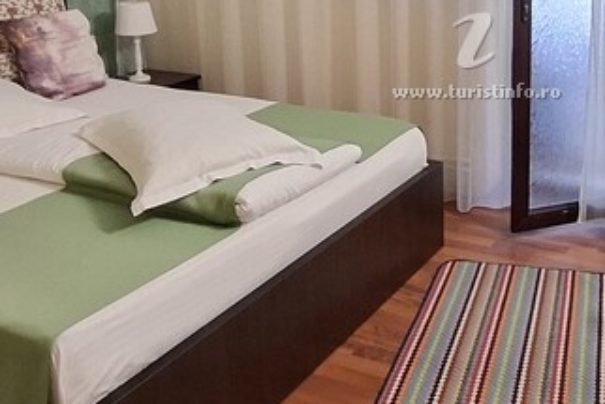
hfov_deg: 43.7
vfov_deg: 29.7
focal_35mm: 43
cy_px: 28
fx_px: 723
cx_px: 466
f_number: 2.2
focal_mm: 1.74
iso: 250
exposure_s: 1/25
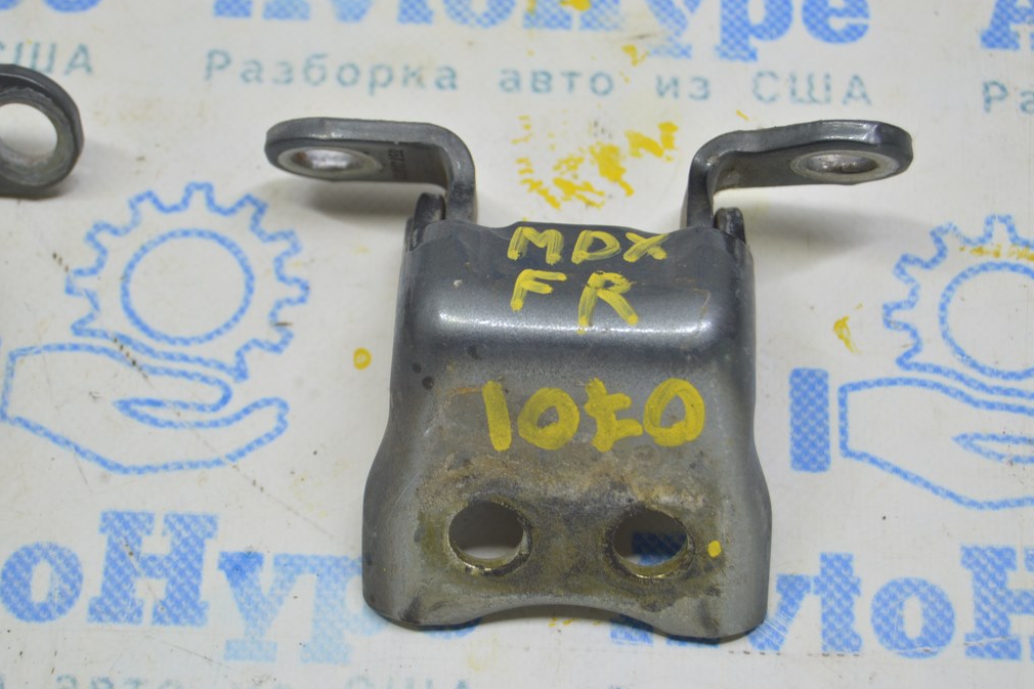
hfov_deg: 26.7
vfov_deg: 17.9
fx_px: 2182
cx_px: 523
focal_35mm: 76
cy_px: 343
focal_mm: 50
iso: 400
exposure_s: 1/20
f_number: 5.6
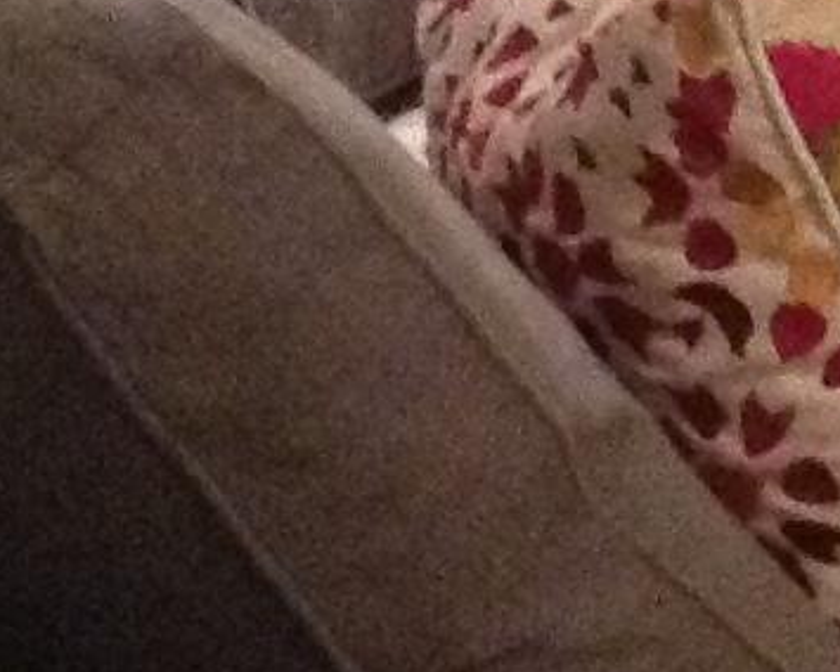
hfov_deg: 7.4
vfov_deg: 6.2
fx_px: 6190
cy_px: -206
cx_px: 1732
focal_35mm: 249
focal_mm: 4.28
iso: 640
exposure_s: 1/15
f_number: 2.4
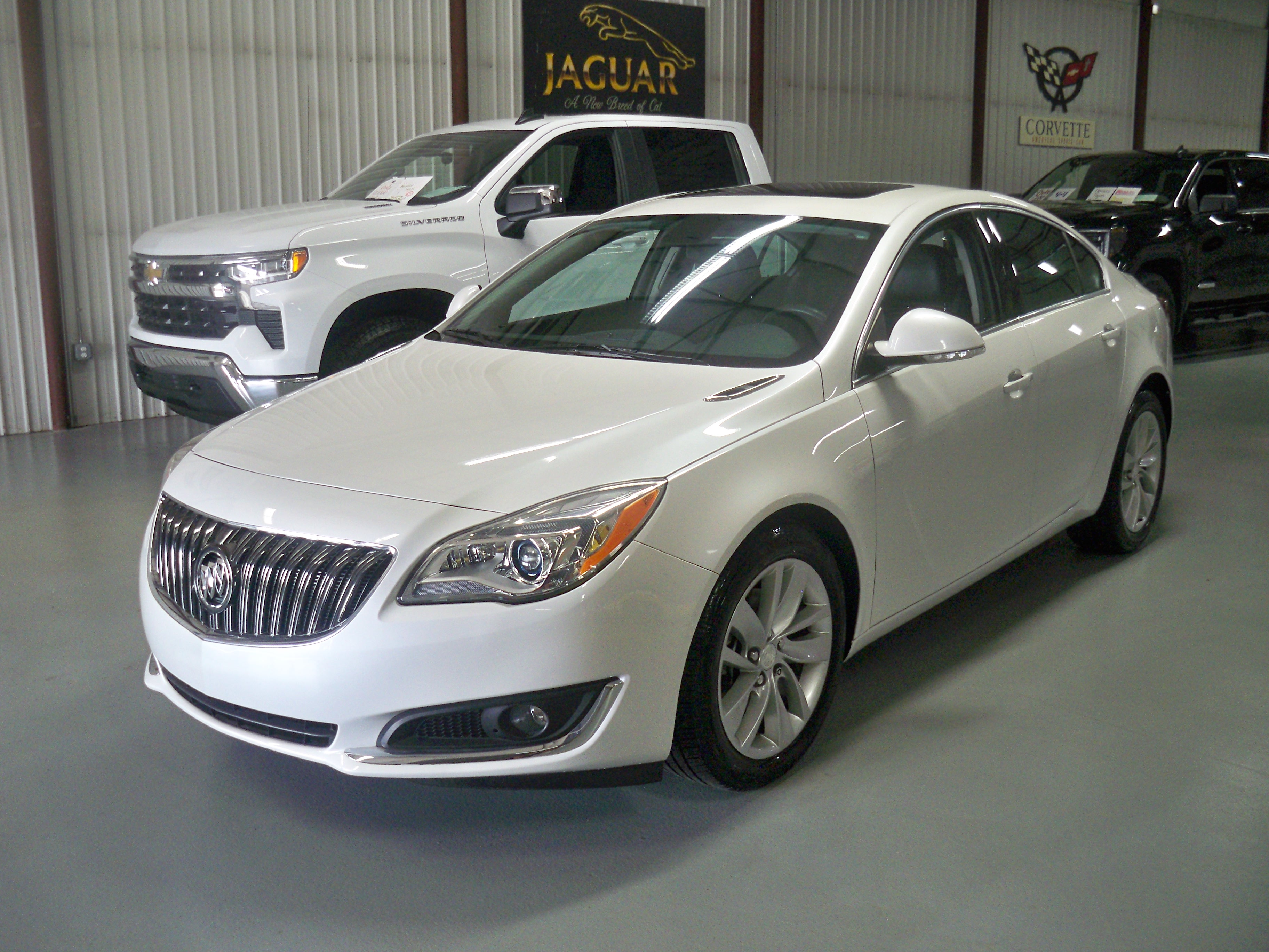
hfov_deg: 52.6
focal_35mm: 35
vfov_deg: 40.7
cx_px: 634
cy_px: 476
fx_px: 1283
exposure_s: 1/60
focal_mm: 6.3
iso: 250
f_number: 3.1
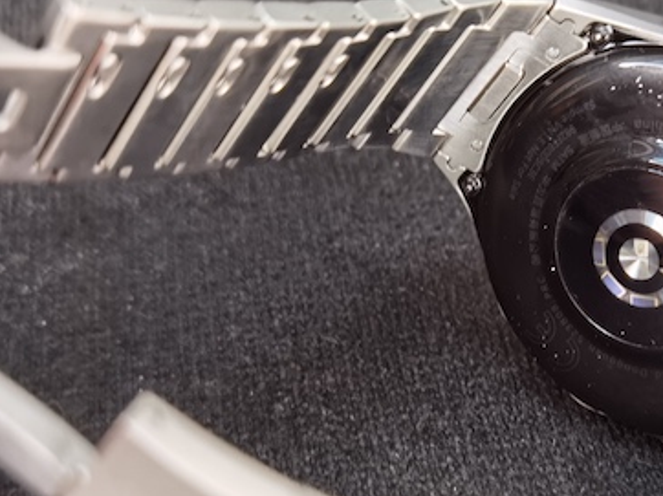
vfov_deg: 25.2
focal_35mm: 58
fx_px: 1110
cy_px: 294
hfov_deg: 32.7
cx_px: 488
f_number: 1.9
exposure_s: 1/50
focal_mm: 6.71
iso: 64
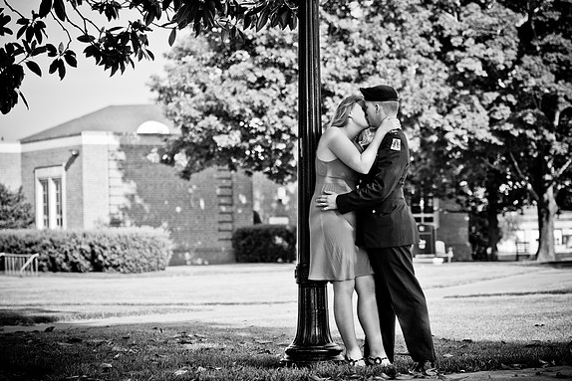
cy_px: 190
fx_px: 1685
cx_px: 287
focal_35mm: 106
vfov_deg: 12.9
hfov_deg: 19.3
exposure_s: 1/1000
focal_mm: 70
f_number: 2.8
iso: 200
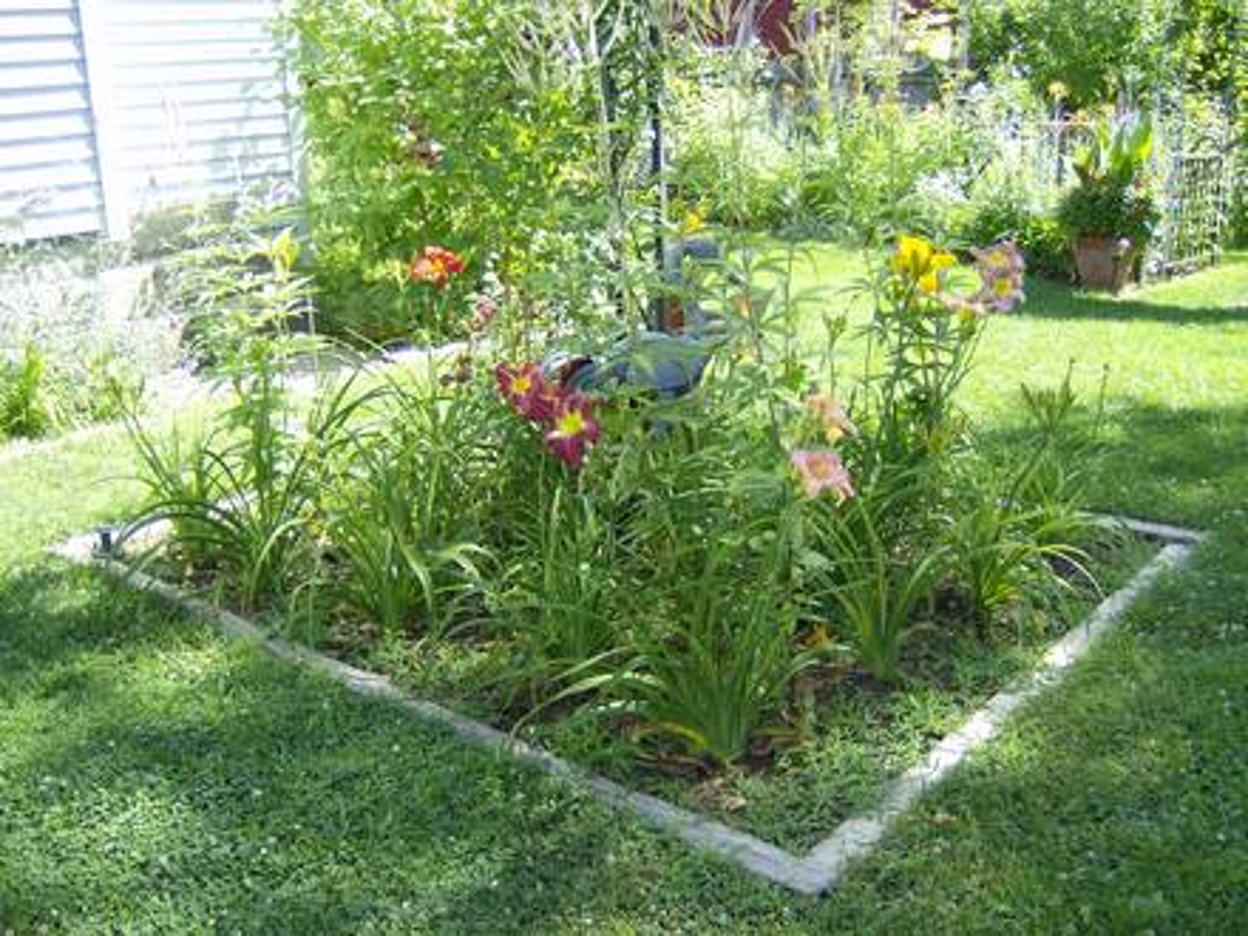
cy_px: 468
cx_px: 624
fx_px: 1298
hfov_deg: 51.4
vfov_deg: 39.7
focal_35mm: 36
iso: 100
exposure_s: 1/208
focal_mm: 6
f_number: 2.8
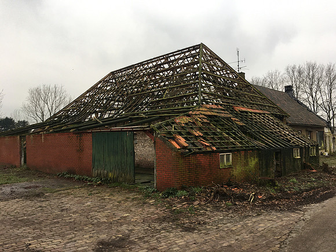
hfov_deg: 61.7
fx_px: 281
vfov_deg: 48.2
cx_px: 168
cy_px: 126
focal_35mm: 29
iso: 32
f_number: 2.2
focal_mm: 4.15
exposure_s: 1/100
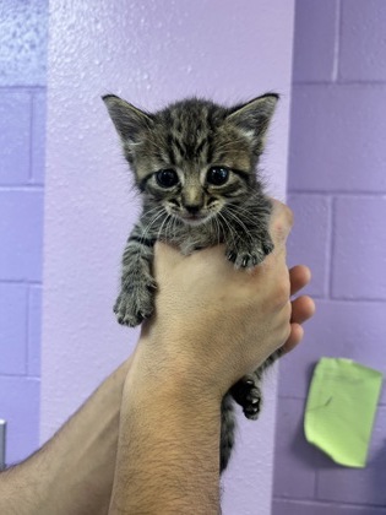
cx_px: 193
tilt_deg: -3.5
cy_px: 258
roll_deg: -1.9
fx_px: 387
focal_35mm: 26
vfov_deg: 67.3
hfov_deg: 53.1
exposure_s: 1/60
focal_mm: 5.7
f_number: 1.5
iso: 100
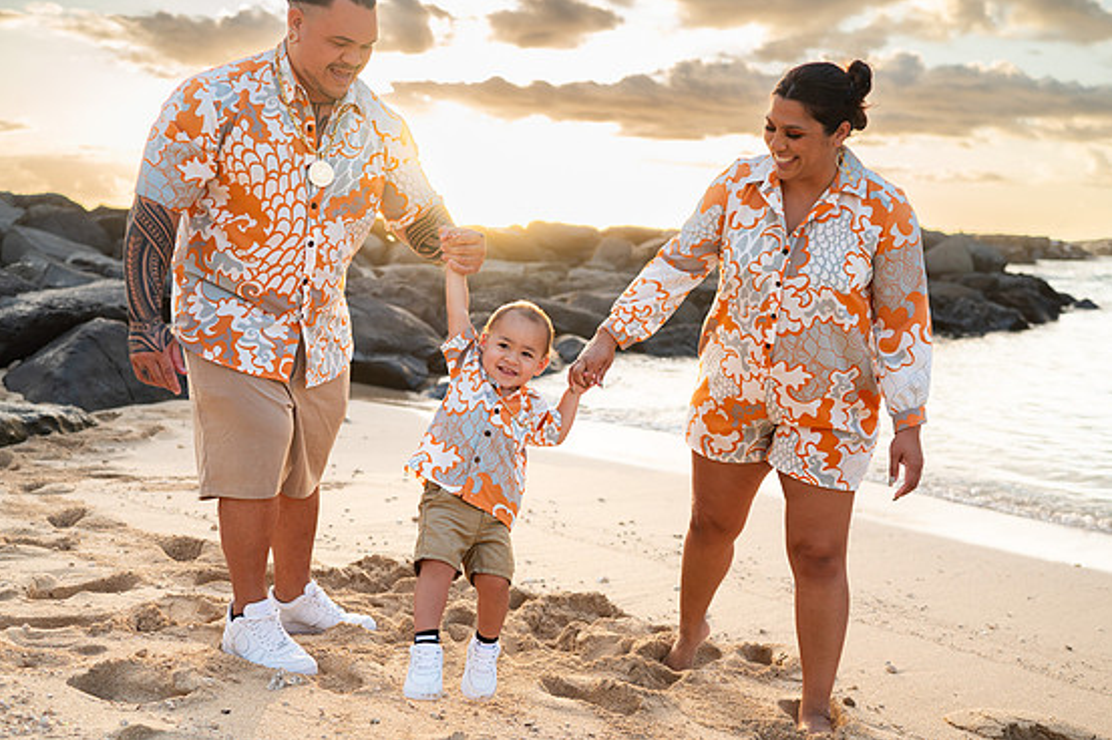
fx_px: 1173
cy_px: 362
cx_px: 552
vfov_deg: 35.0
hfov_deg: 50.7
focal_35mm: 38
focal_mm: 35
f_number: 2.8
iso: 100
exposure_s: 1/160
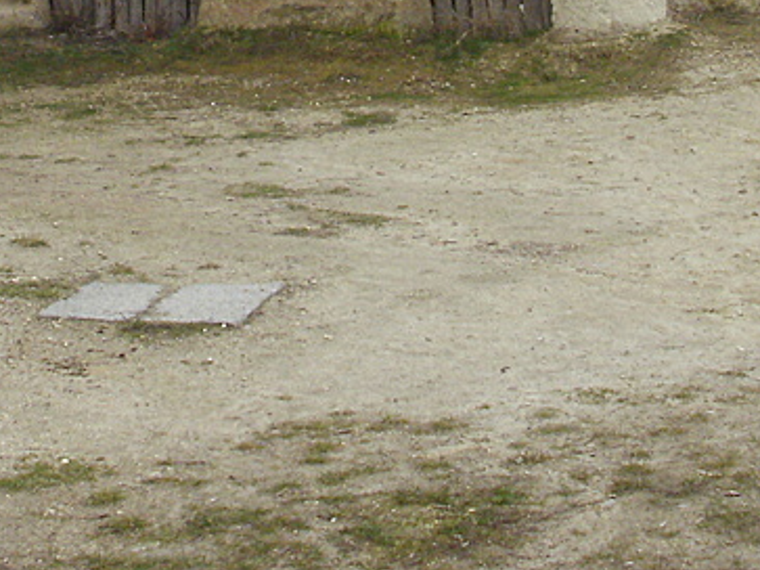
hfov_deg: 16.5
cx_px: 199
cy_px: -310
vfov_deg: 11.8
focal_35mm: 119
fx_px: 2612
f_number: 5.6
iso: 100
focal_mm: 6.3
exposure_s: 1/250
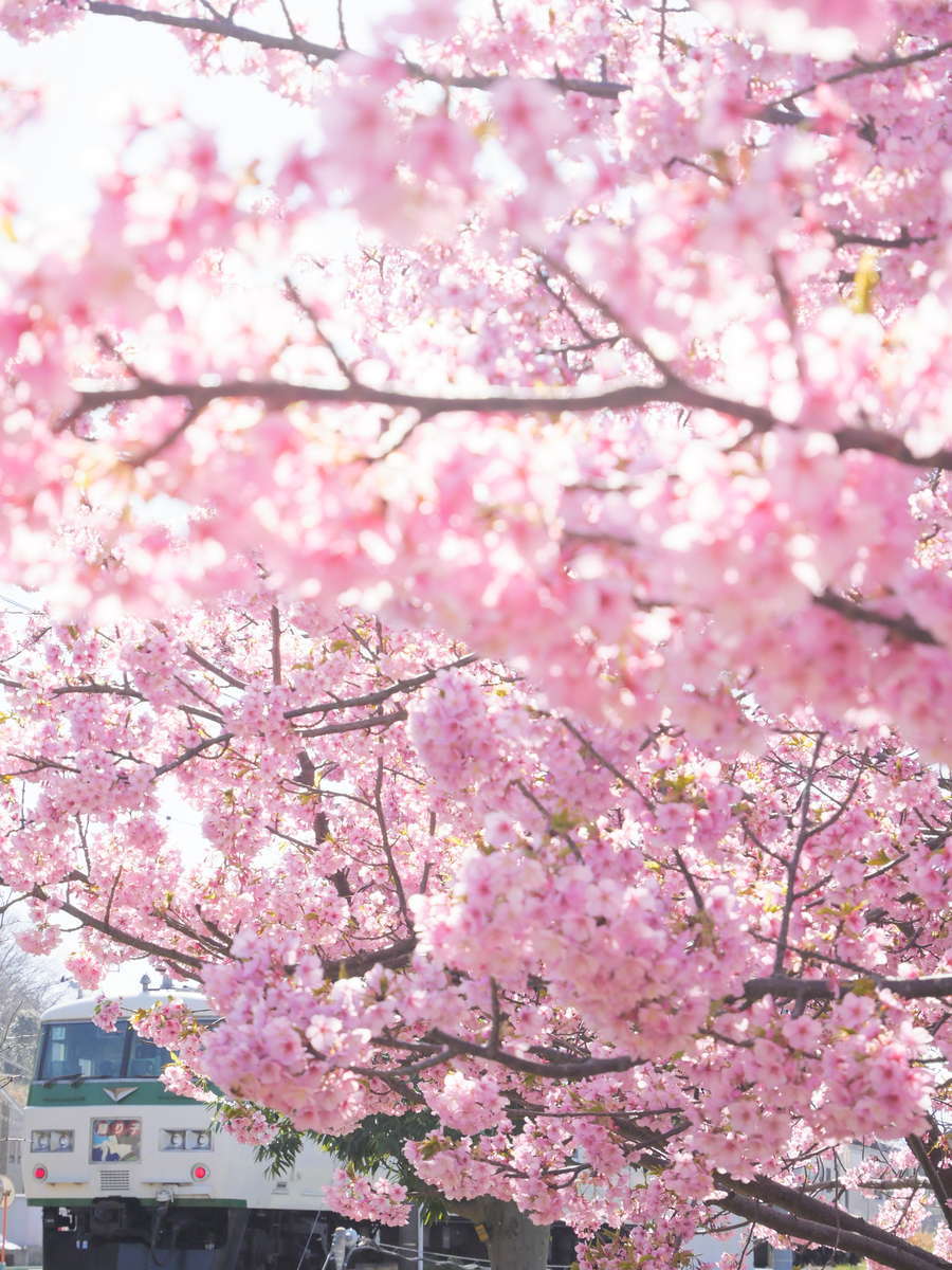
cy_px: 635
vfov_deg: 30.3
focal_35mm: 64
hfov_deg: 22.9
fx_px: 2347
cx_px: 476
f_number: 5.6
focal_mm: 32
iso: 250
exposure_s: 1/1000
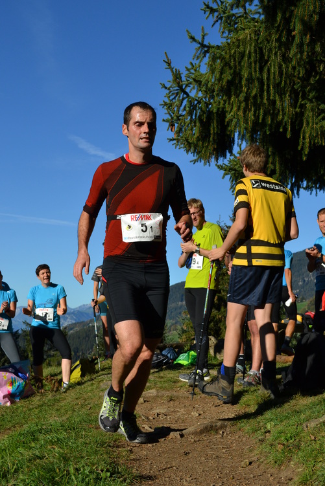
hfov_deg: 25.8
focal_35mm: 52
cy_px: 243
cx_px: 162
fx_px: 711
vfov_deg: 37.8
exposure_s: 1/2000
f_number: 6.3
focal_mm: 35
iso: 400
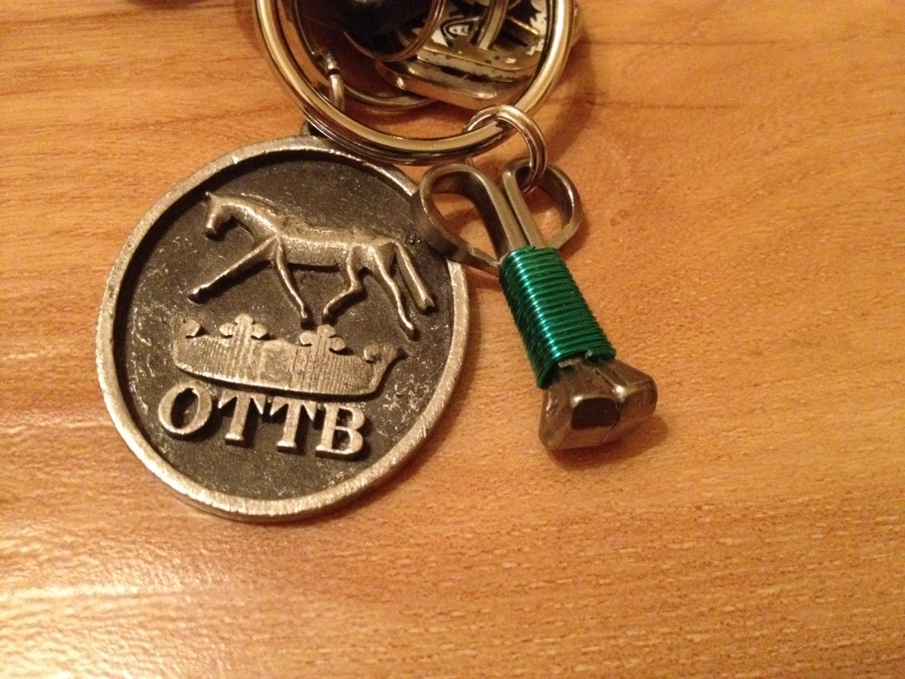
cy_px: 340
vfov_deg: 40.7
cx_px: 452
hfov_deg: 52.6
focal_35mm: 35
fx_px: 915
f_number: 2.4
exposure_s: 1/15
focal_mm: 4.28
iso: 800
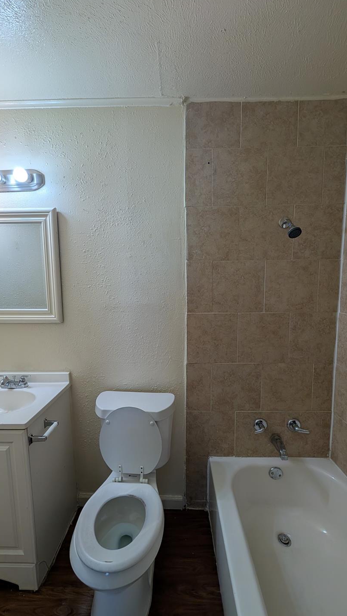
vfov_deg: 106.8
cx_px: 170
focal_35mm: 14
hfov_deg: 74.3
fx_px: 229
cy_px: 310
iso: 54
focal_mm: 2.02
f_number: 1.7
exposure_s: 1/124
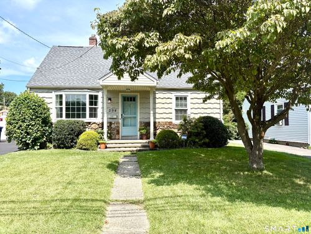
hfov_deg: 67.3
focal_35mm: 26
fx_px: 234
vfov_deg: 53.1
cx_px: 156
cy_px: 117
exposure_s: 1/2364
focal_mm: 5.96
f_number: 1.6
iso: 50
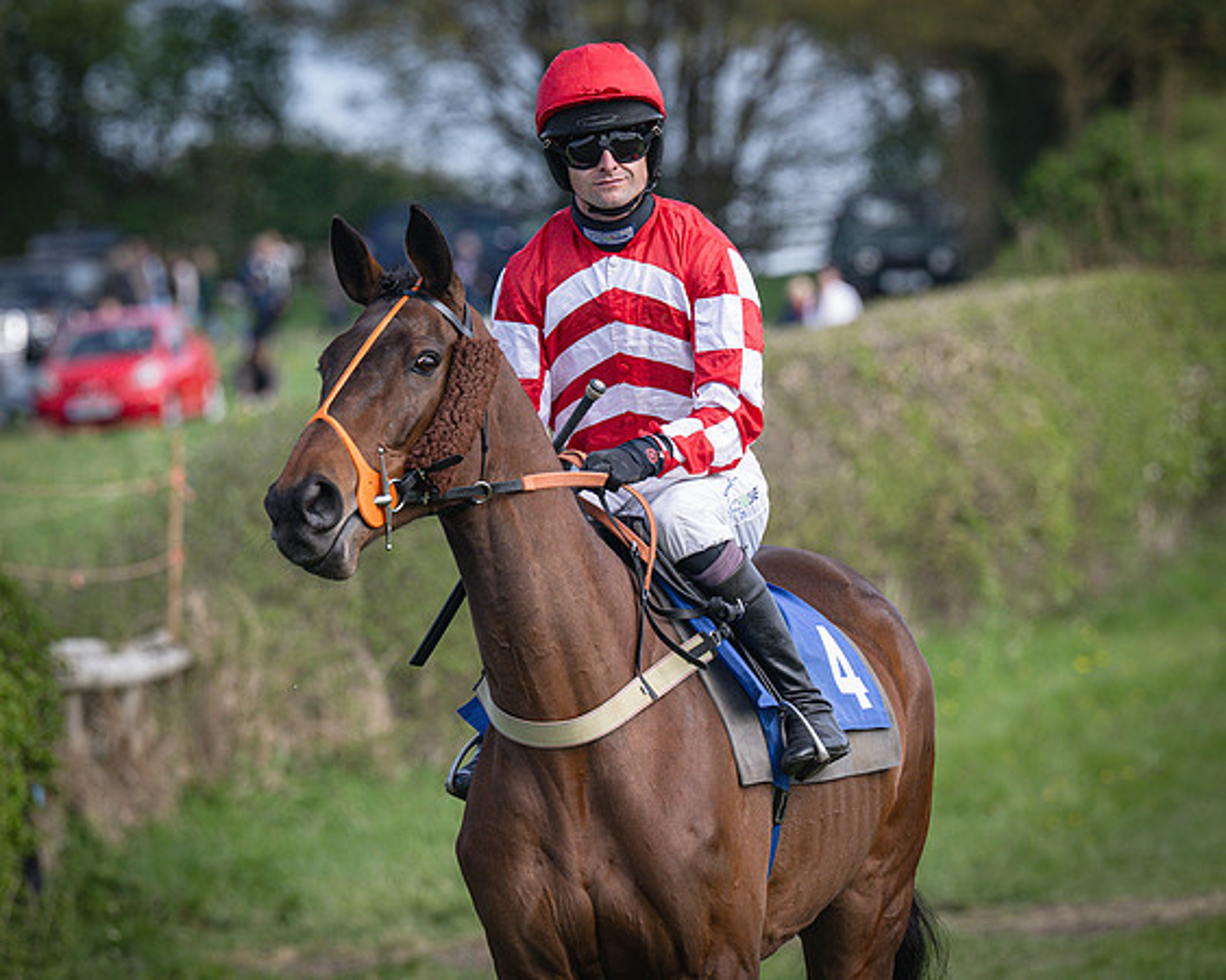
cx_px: 604
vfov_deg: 4.4
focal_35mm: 352
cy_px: 495
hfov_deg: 5.5
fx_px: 12771
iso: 400
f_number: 4
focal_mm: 190
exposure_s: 1/2000
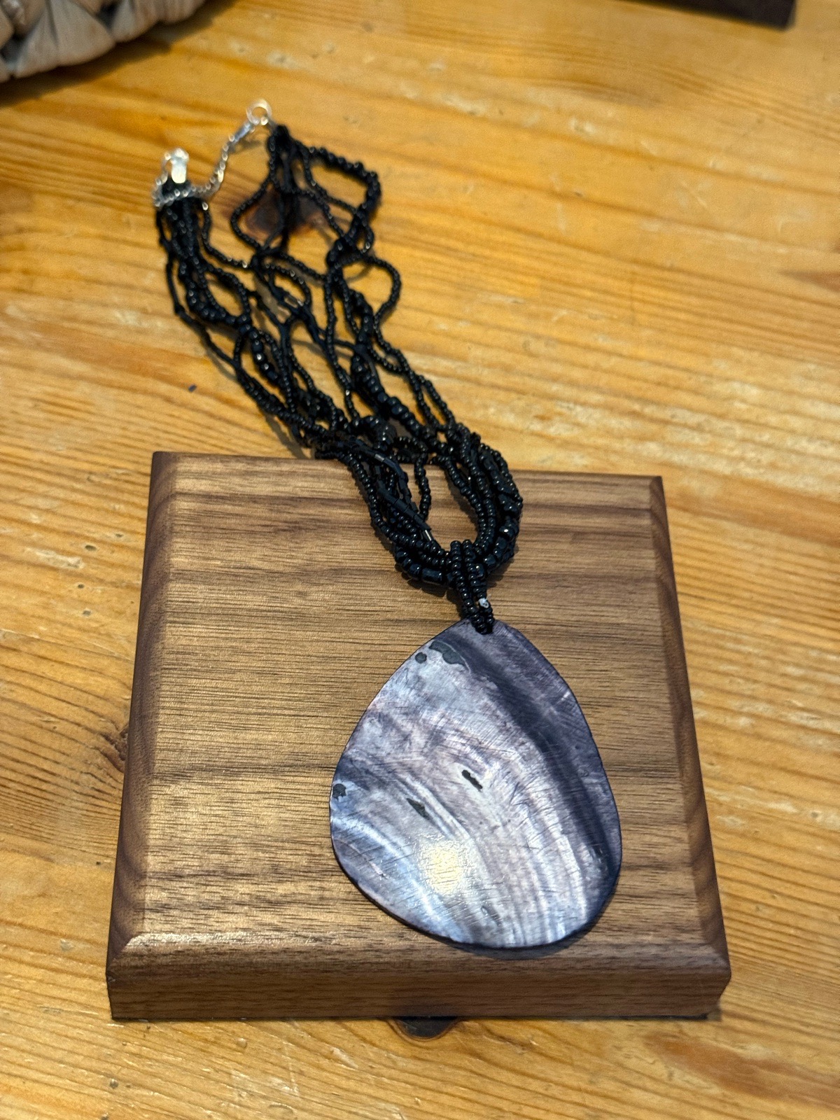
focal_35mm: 48
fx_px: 1553
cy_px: 560
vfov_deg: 39.7
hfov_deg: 30.3
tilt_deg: -53.1
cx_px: 420
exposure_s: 1/40
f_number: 1.78
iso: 400
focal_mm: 6.76
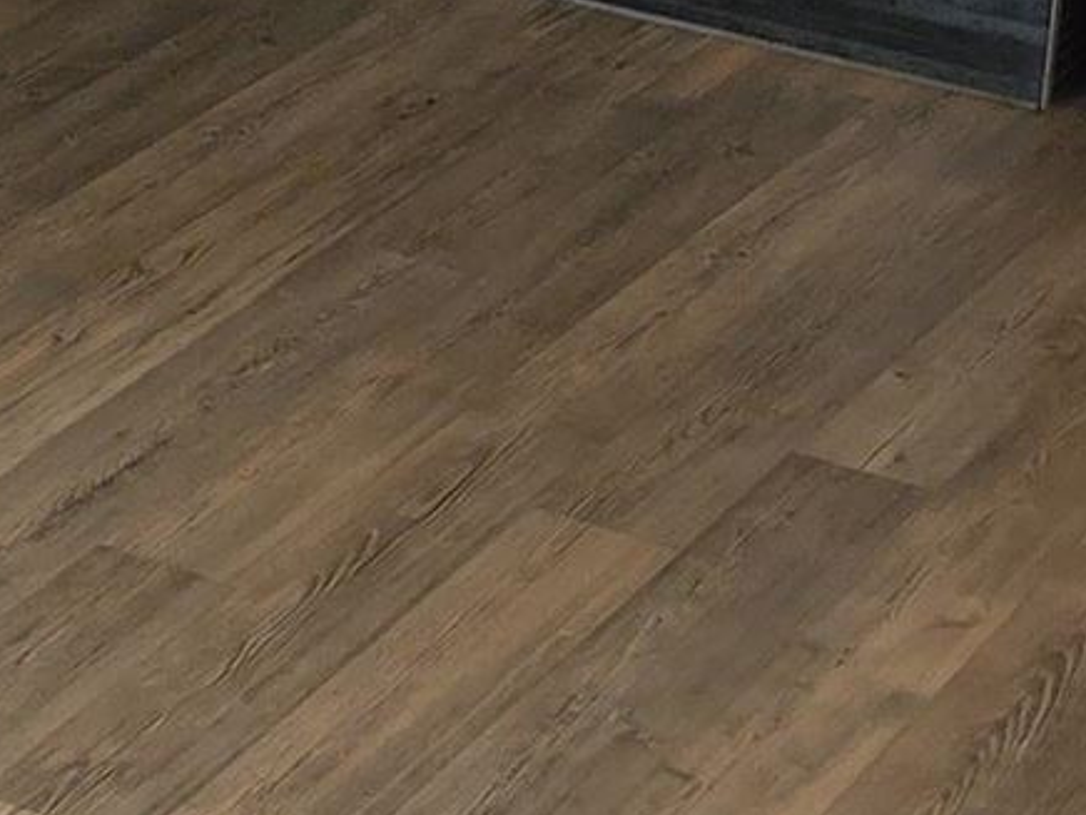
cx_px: -1178
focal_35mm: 162
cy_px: -608
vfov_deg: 8.8
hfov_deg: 11.0
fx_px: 5082
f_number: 1.4
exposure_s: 1/24
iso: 160
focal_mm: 6.5
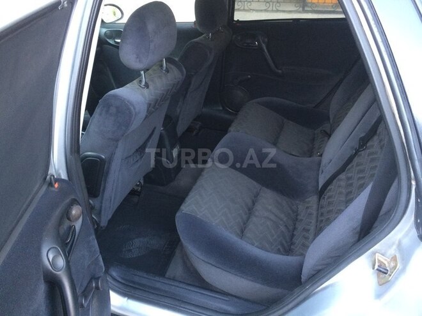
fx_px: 354
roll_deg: -1.5
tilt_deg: -32.3
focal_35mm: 29
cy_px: 158
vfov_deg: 48.2
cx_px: 211
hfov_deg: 61.7
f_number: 2.2
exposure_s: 1/33
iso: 200
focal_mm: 4.15
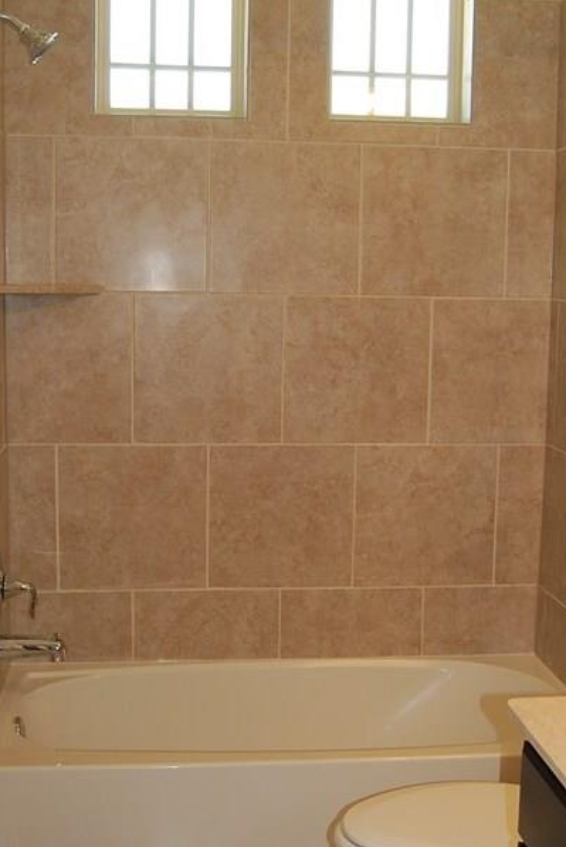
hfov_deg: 27.6
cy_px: 425
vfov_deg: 40.3
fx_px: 1153
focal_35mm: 49
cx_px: 284
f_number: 3.5
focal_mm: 18
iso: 200
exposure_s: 1/60
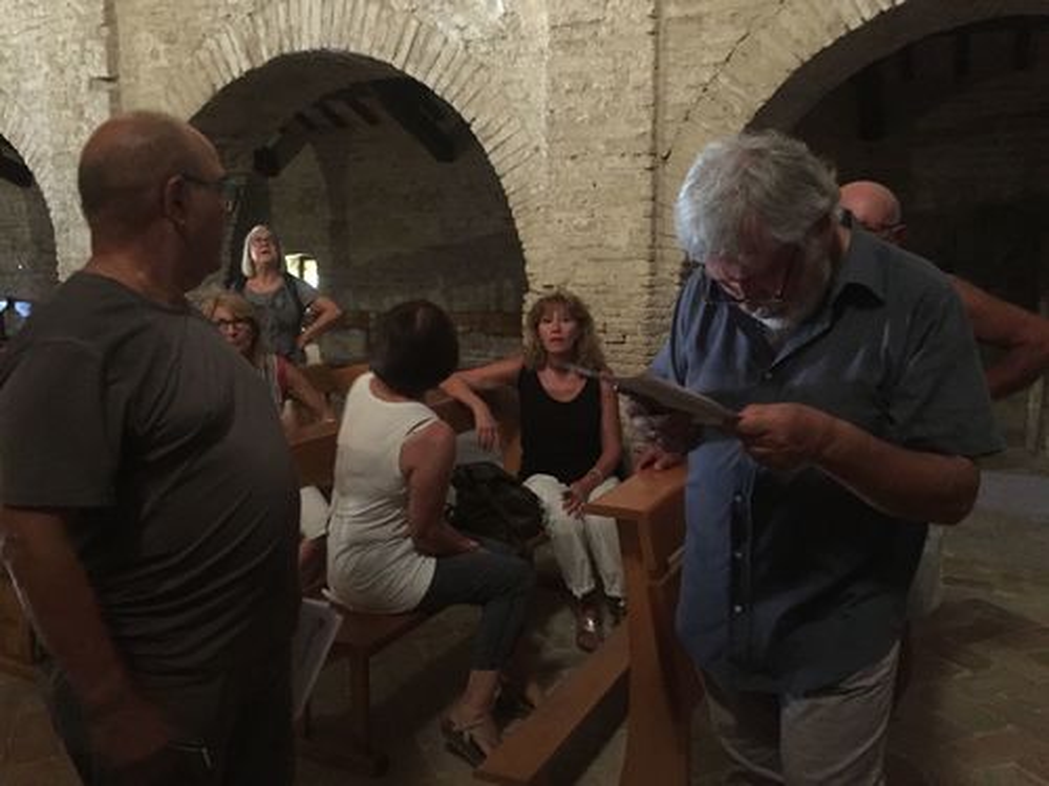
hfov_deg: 61.7
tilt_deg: -7.2
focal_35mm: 29
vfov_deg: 48.2
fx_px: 879
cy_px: 393
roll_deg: -1.3
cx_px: 524
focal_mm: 4.15
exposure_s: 1/17
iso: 800
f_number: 2.2
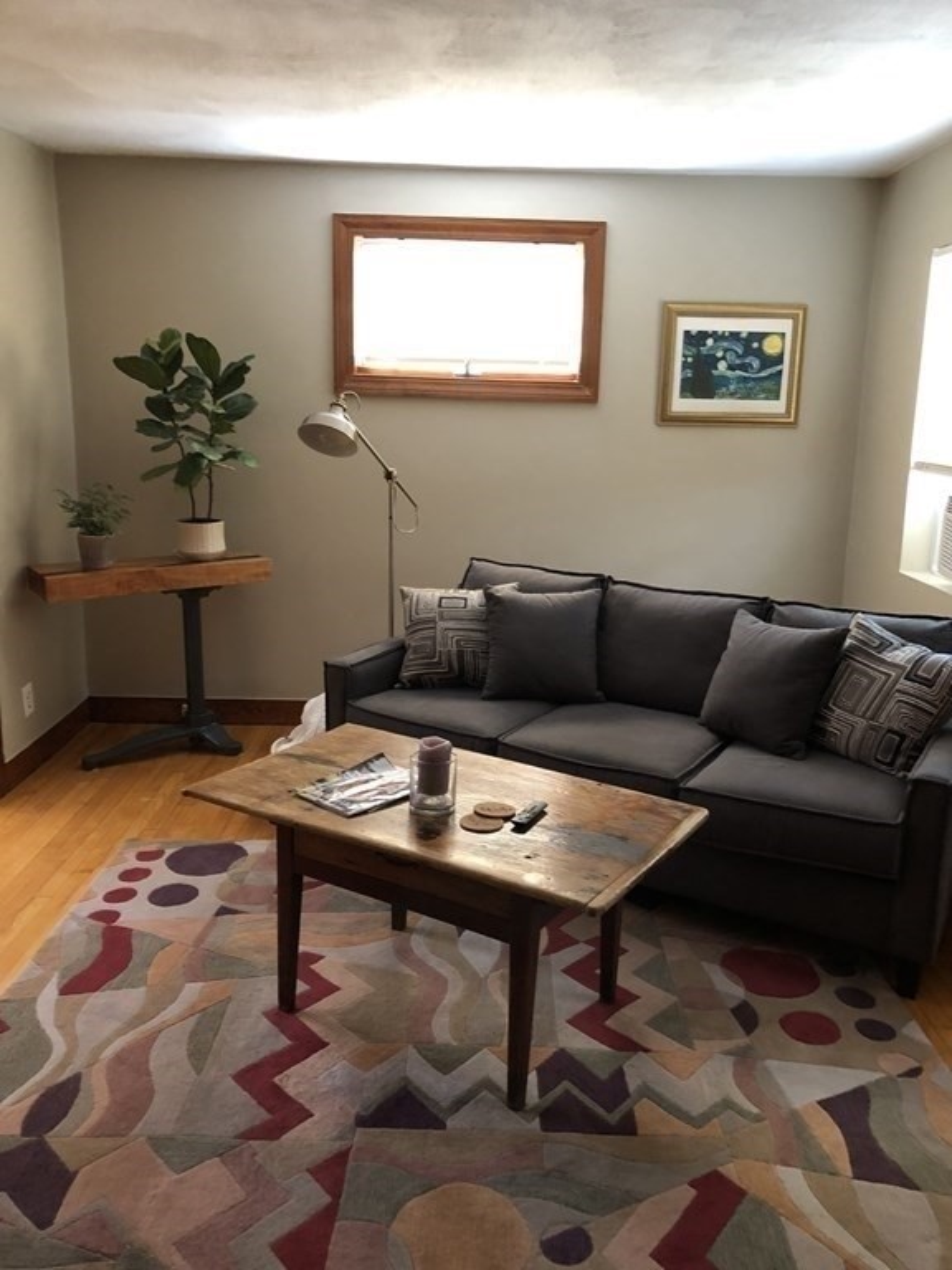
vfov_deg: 63.4
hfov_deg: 49.7
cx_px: 476
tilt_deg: -10.8
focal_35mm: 28
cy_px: 635
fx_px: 1027
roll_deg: -1.5
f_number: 1.8
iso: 80
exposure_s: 1/8
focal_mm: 3.99
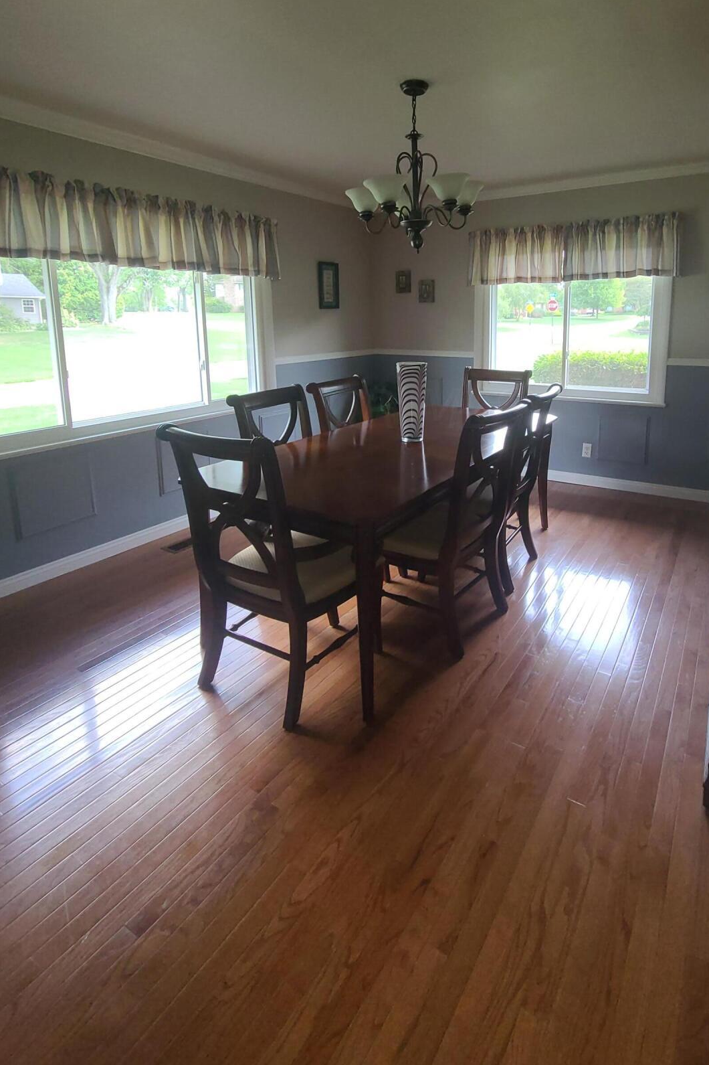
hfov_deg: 69.7
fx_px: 502
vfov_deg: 91.7
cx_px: 425
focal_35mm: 17
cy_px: 409
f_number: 2.2
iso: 125
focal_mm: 2.2
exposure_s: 1/60
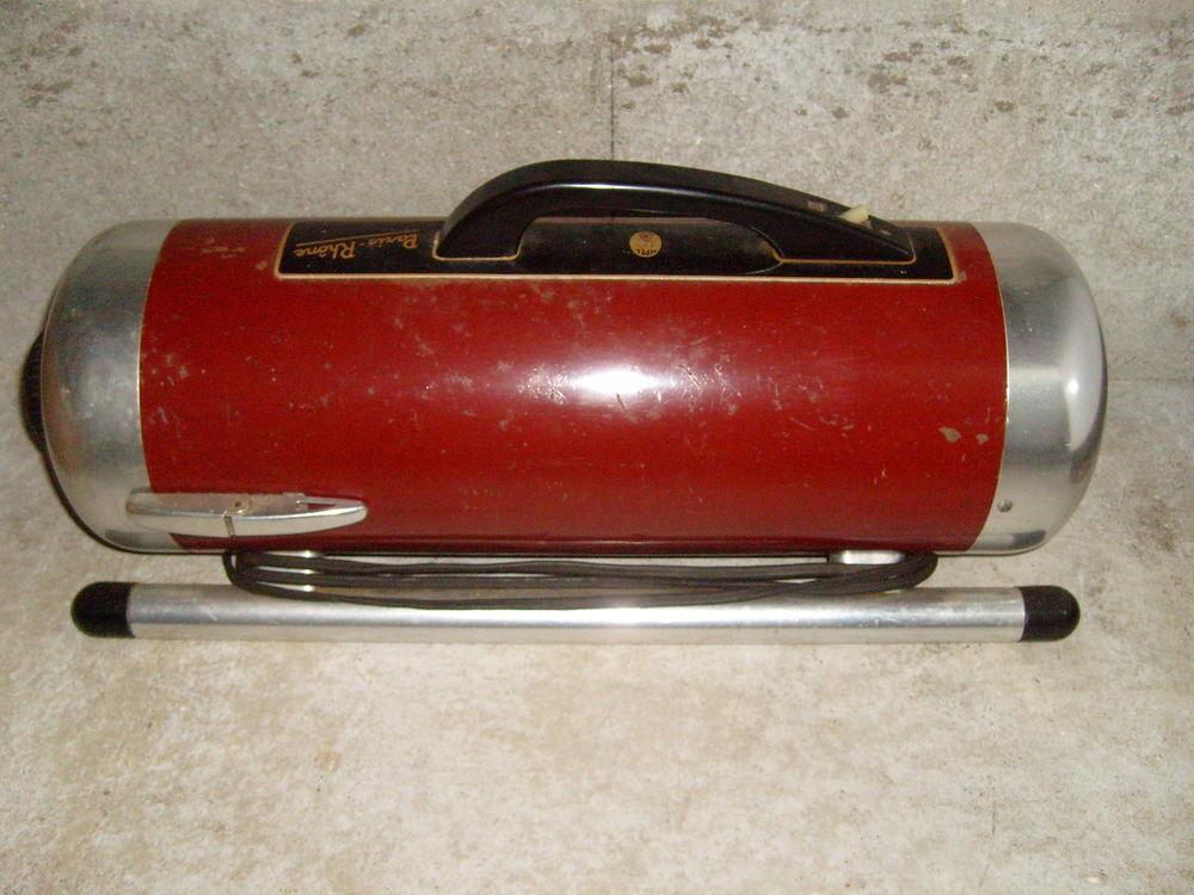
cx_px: 597
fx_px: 1207
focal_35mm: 35
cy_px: 448
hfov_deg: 52.6
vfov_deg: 40.7
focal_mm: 5.8
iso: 400
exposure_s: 1/45
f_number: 2.8
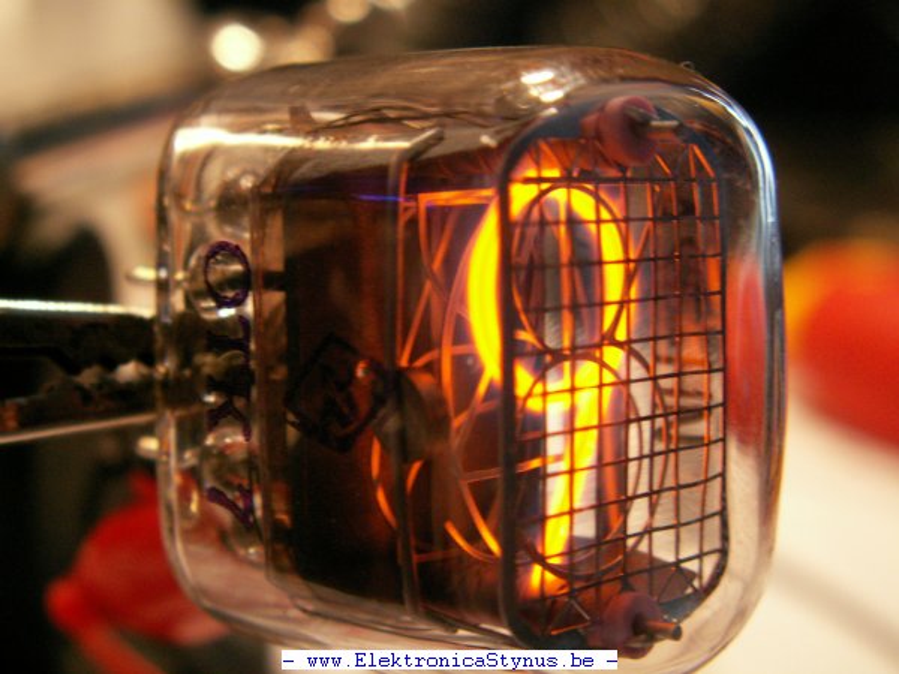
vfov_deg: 23.7
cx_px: 450
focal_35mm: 62
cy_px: 337
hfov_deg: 31.2
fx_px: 1610
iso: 160
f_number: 3.2
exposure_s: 1/25
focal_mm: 10.28
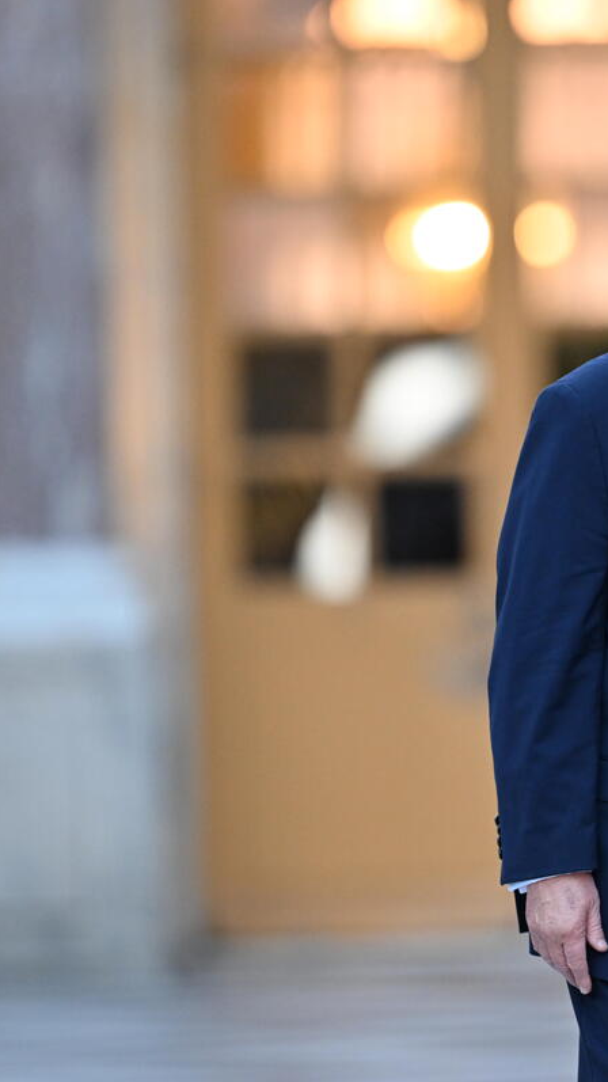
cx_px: 657
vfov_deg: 3.4
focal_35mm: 631
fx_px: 18095
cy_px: 540
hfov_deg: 1.9
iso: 2500
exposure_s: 1/250
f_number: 3.5
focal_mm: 400
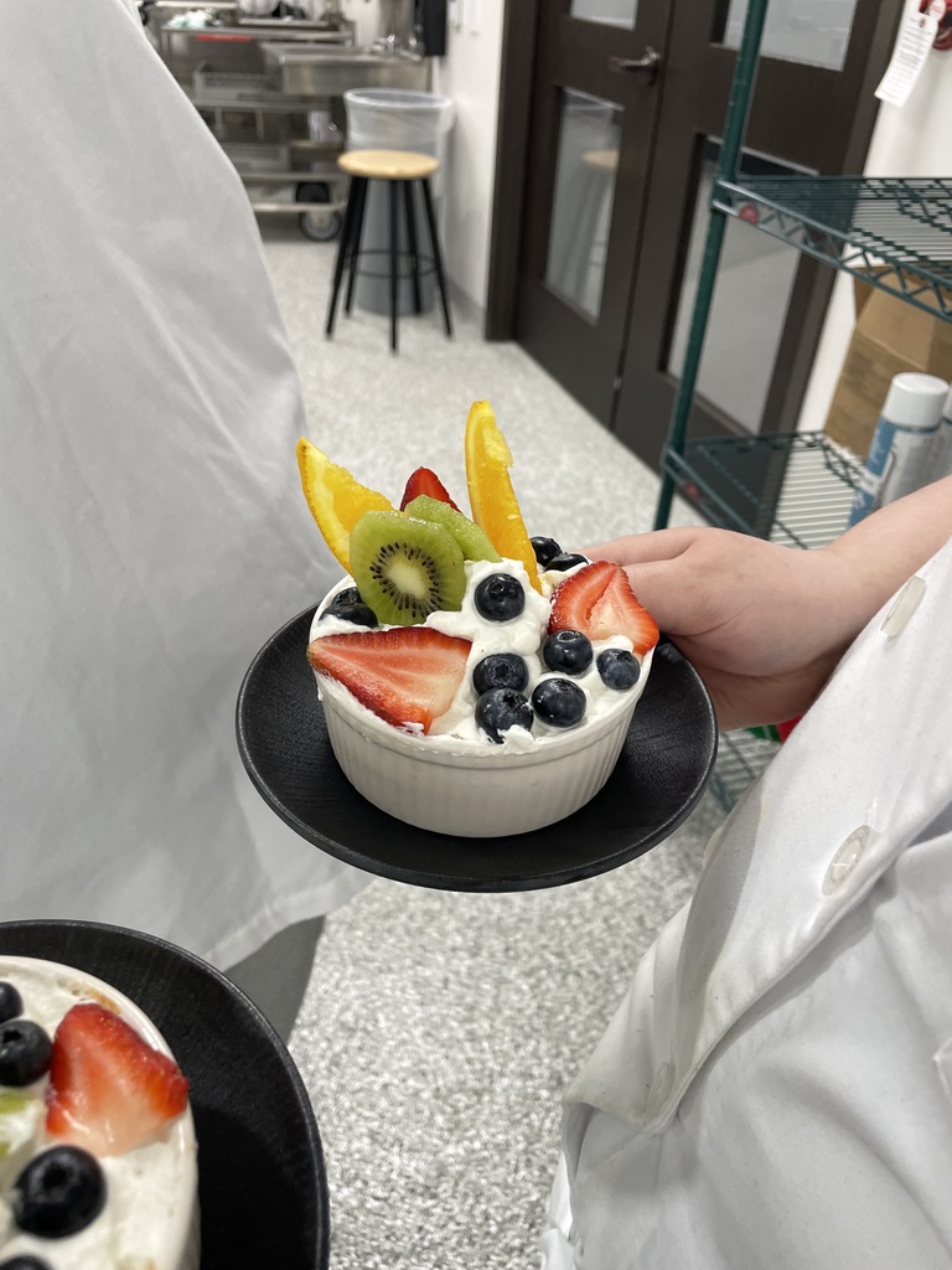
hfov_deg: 53.1
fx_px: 953
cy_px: 635
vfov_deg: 67.3
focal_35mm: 26
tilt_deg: -34.9
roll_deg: -3.3
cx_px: 476
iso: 125
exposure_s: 1/120
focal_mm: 4.2
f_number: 1.6
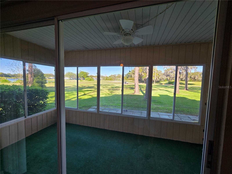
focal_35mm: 13
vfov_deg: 89.9
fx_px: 87
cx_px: 116
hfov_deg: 106.2
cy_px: 87
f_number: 2.2
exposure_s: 1/206
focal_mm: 2.2
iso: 50
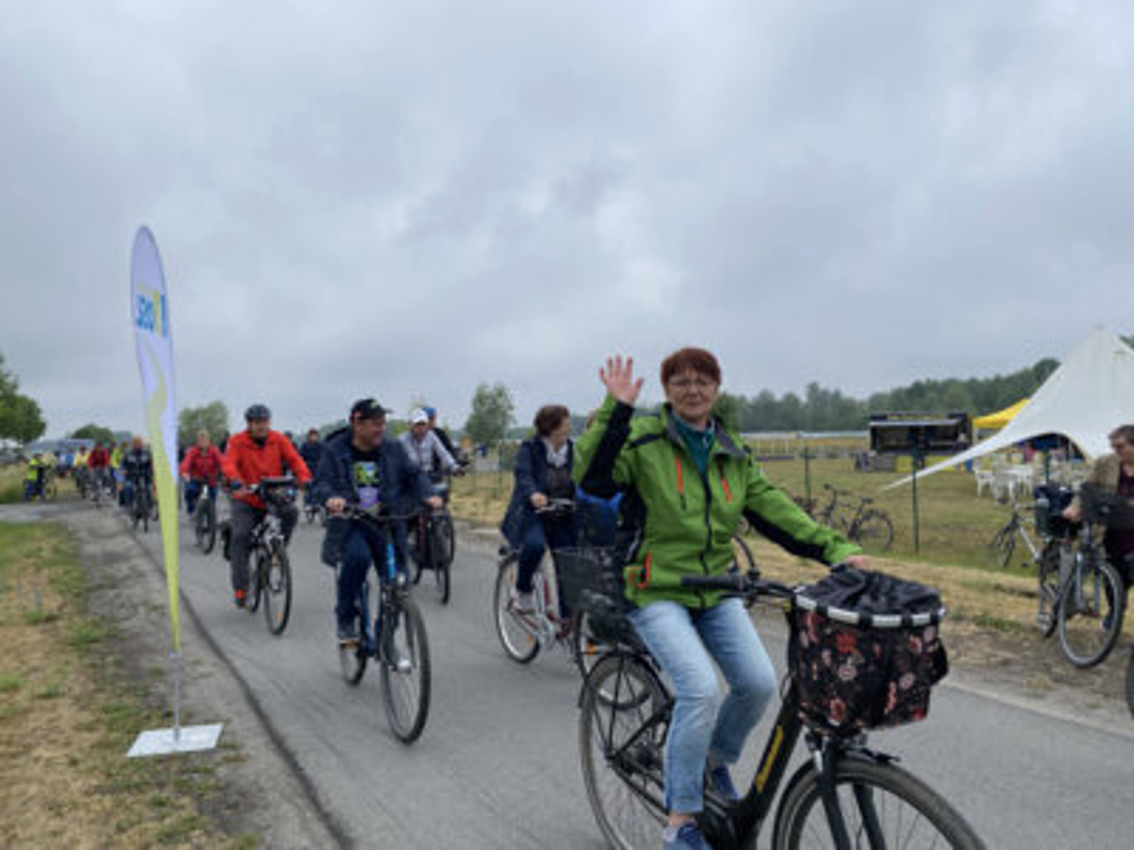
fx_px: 852
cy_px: 425
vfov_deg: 53.1
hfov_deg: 67.3
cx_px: 567
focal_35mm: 26
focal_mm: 4.2
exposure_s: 1/1927
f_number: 1.8
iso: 32
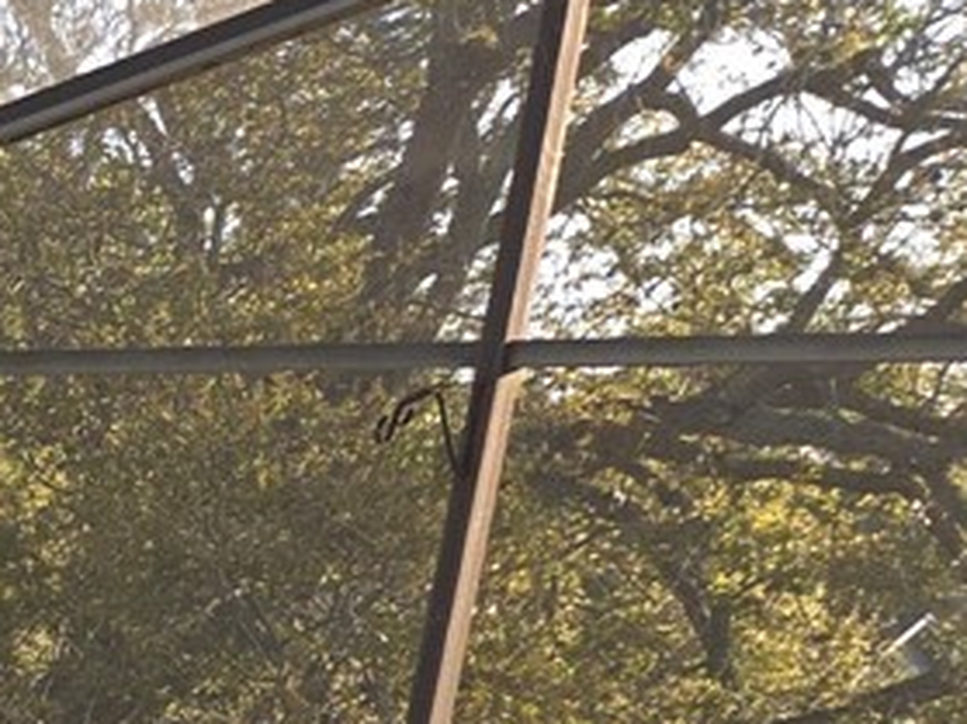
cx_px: -1556
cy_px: 1400
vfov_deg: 10.4
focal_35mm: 132
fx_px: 3686
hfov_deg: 11.5
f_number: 1.8
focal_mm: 5.4
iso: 25
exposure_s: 1/248
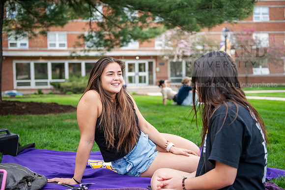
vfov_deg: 28.1
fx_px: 380
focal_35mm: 48
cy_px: 95
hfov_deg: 41.1
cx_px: 142
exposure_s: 1/160
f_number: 2.8
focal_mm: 48
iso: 100
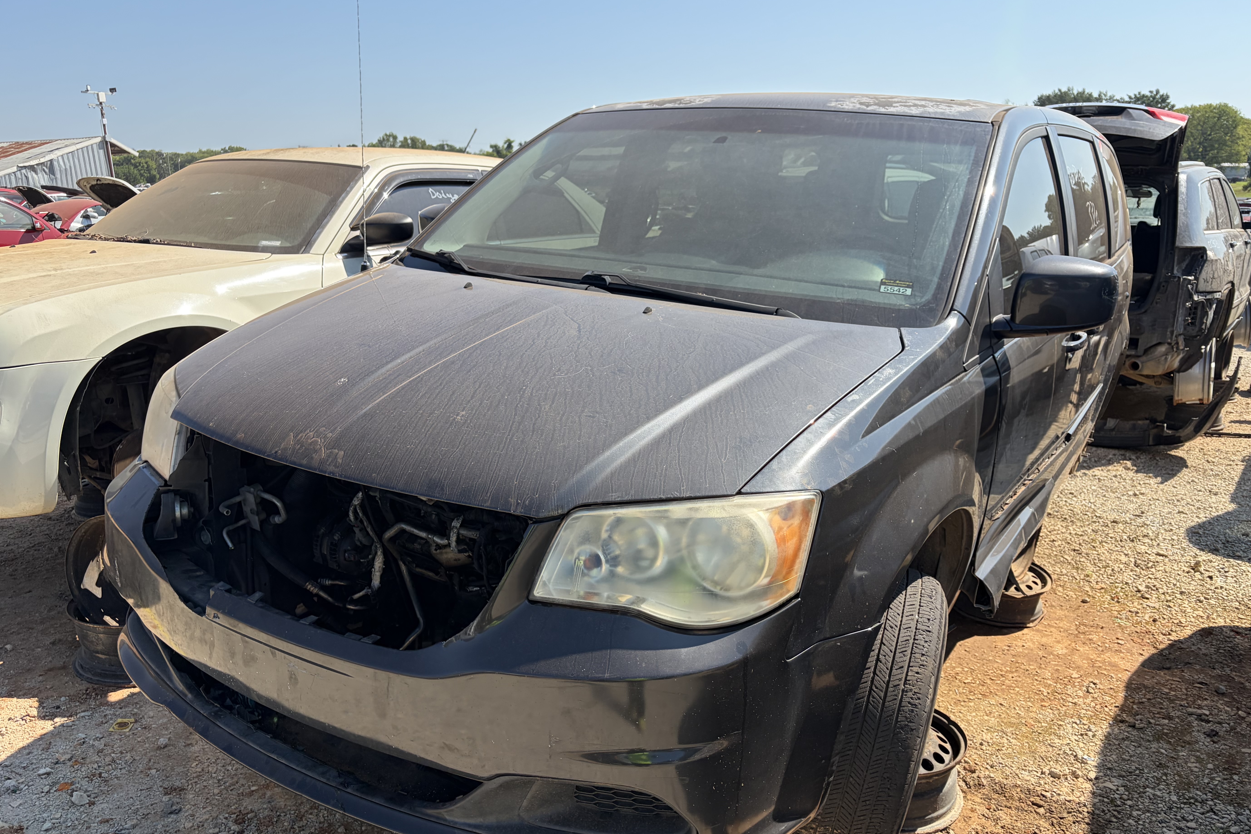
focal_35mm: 28
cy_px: 451
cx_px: 633
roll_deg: +0.3
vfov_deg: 46.4
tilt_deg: -13.7
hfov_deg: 65.5
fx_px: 973
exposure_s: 1/2538
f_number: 1.6
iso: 64
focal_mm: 5.96
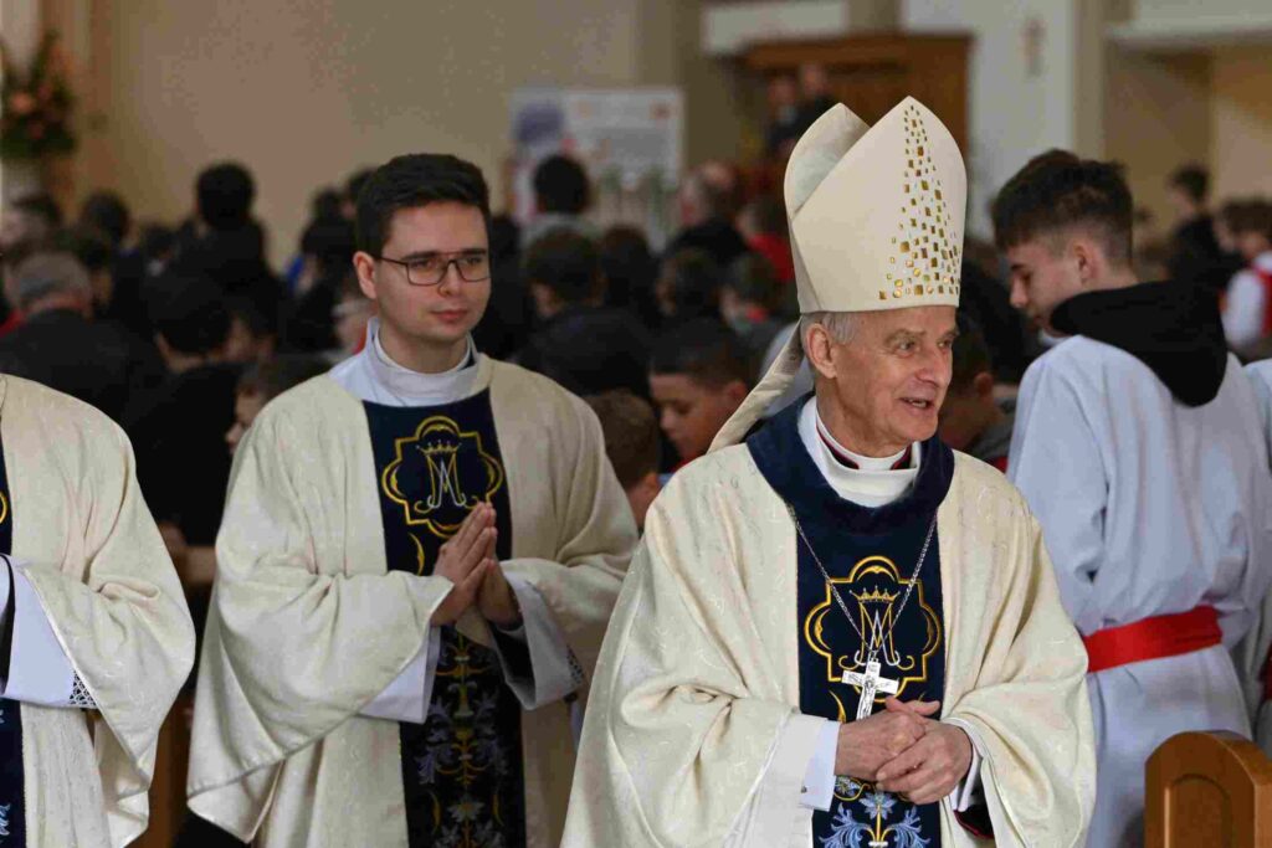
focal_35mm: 132
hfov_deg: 15.5
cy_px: 424
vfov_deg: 10.4
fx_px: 4664
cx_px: 636
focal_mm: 88
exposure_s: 1/400
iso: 800
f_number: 2.8
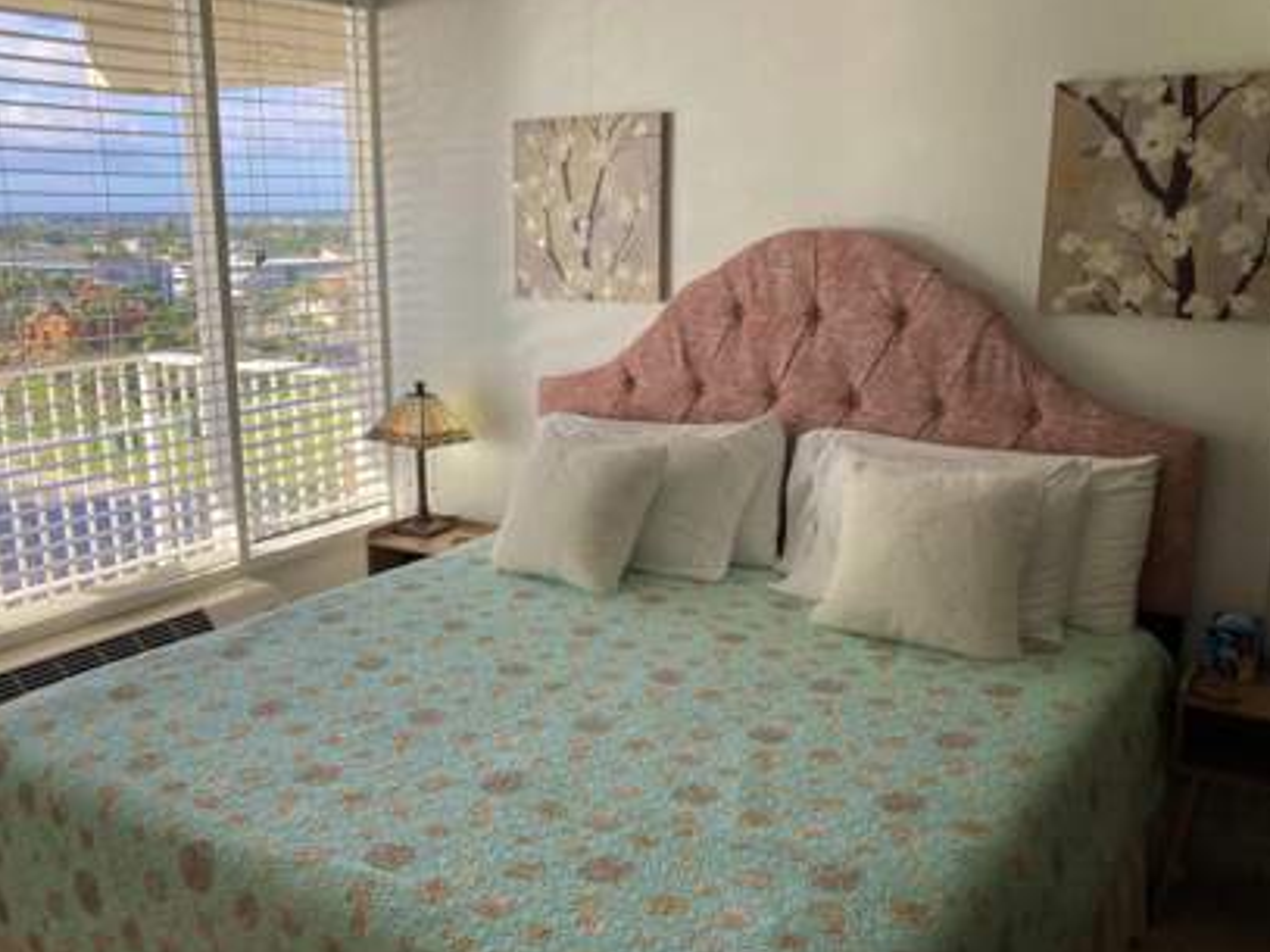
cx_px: 593
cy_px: 498
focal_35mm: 33
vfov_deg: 42.9
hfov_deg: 55.3
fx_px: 1210
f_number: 1.8
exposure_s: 1/284
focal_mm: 3.99
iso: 20
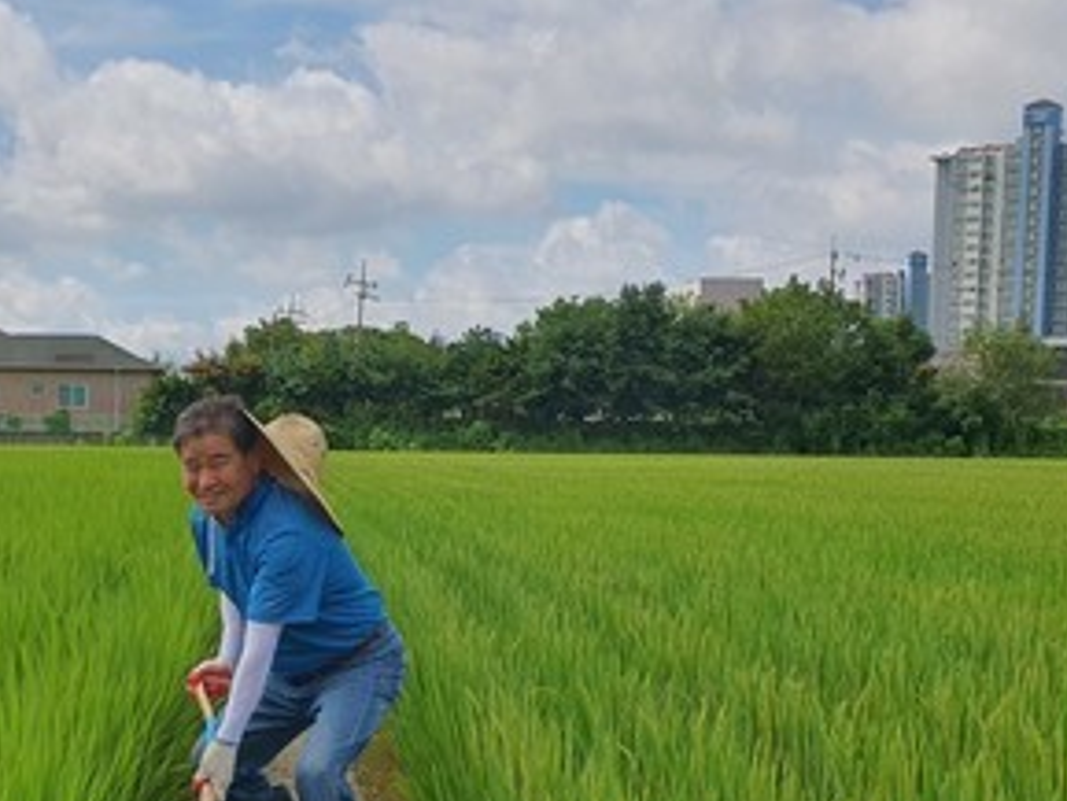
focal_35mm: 54
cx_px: 159
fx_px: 1665
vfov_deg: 26.8
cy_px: 559
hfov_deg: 34.1
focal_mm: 4.3
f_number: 2.4
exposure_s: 1/1667
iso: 50
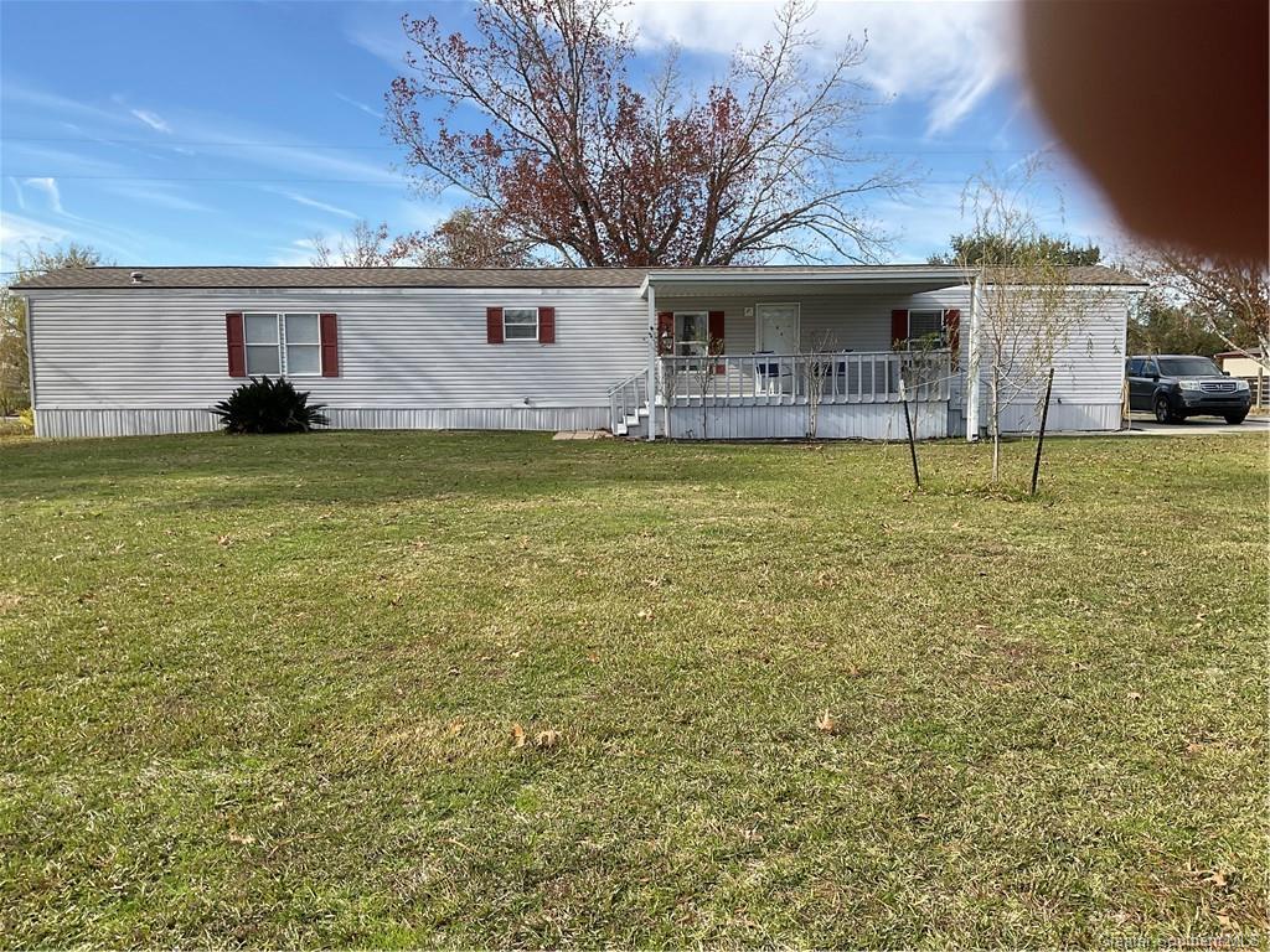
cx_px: 635
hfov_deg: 61.7
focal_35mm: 29
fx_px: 1064
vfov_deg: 48.2
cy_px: 476
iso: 16
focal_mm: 3
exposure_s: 1/1221
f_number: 1.8
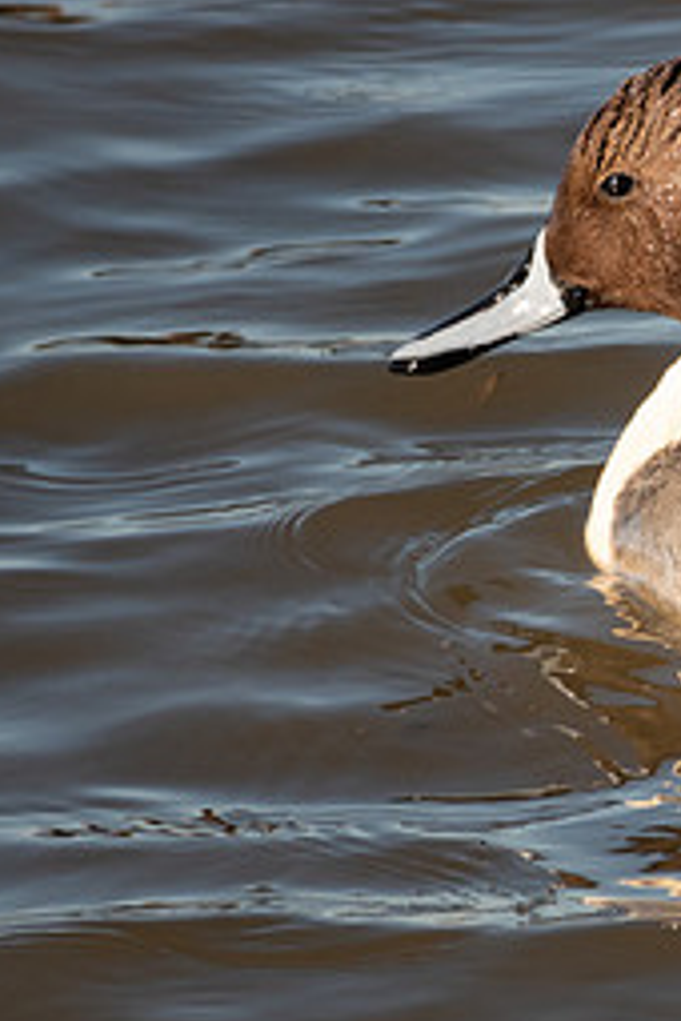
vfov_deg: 1.3
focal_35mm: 1545
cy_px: 477
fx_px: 43836
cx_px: 1061
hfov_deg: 0.9
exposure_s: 1/1250
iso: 250
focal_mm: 216.73
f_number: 4
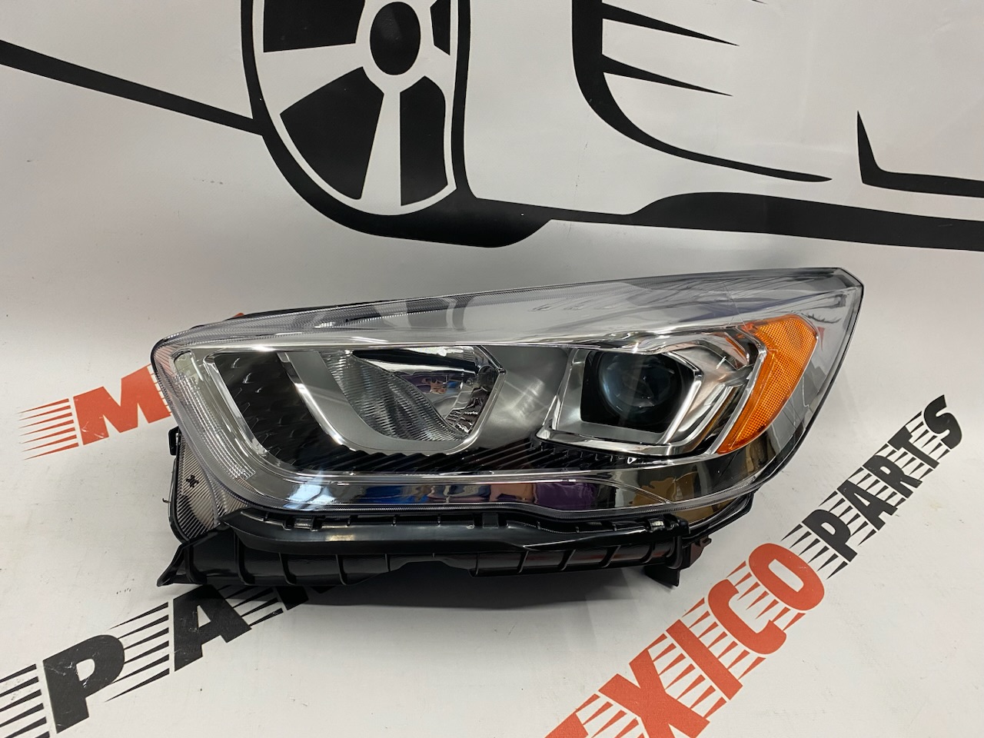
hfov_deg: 67.3
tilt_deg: -32.2
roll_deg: -12.0
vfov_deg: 53.1
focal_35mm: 26
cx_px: 492
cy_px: 369
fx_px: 739
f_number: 1.8
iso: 125
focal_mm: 4.25
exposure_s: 1/84
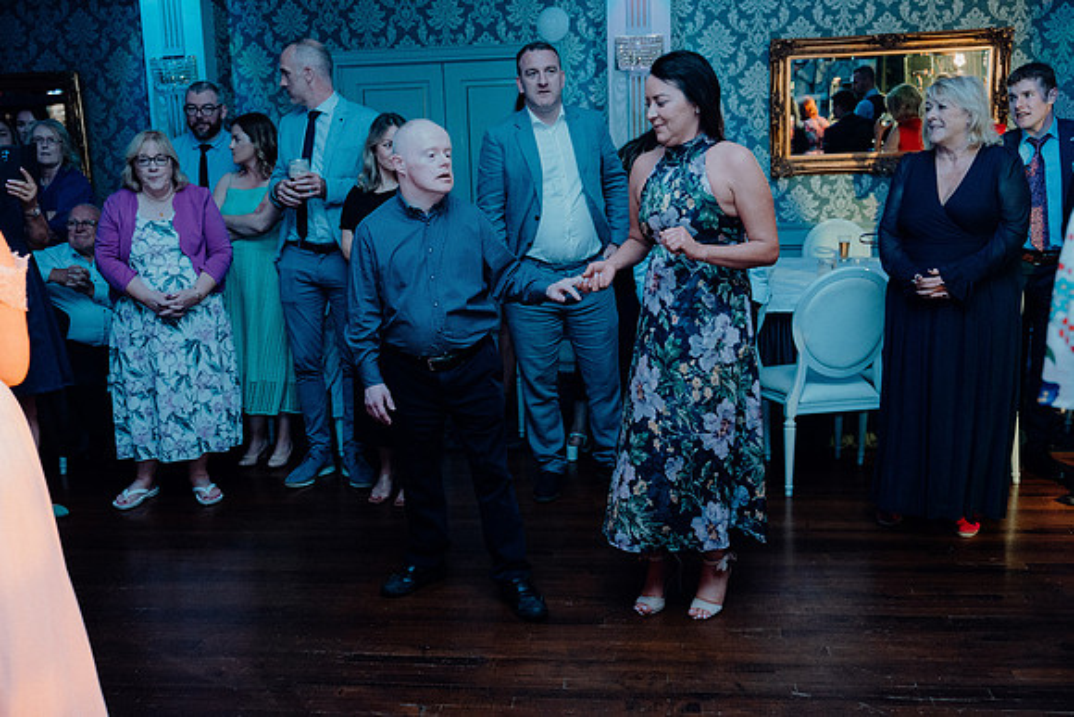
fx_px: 1074
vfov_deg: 36.9
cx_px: 537
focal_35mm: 36
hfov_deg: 53.1
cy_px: 358
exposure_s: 1/160
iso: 2500
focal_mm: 36
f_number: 3.5
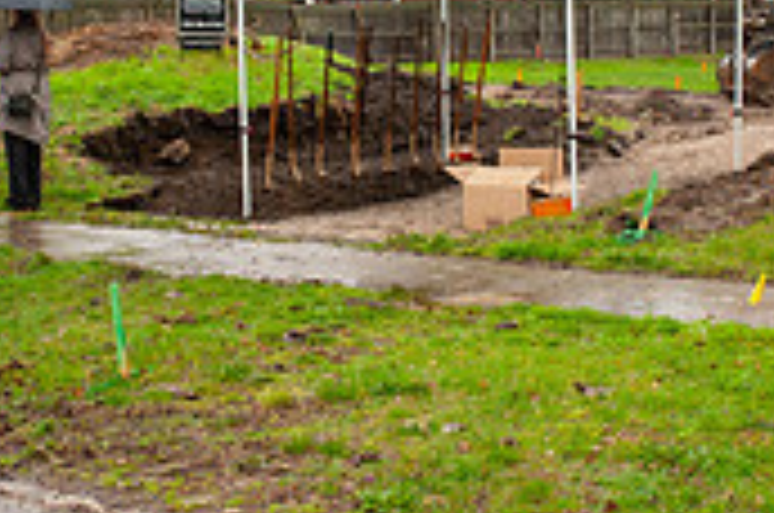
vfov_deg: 16.5
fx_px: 1738
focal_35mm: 81
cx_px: 414
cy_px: 14
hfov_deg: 25.1
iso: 640
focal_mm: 24
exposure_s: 1/160
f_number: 9
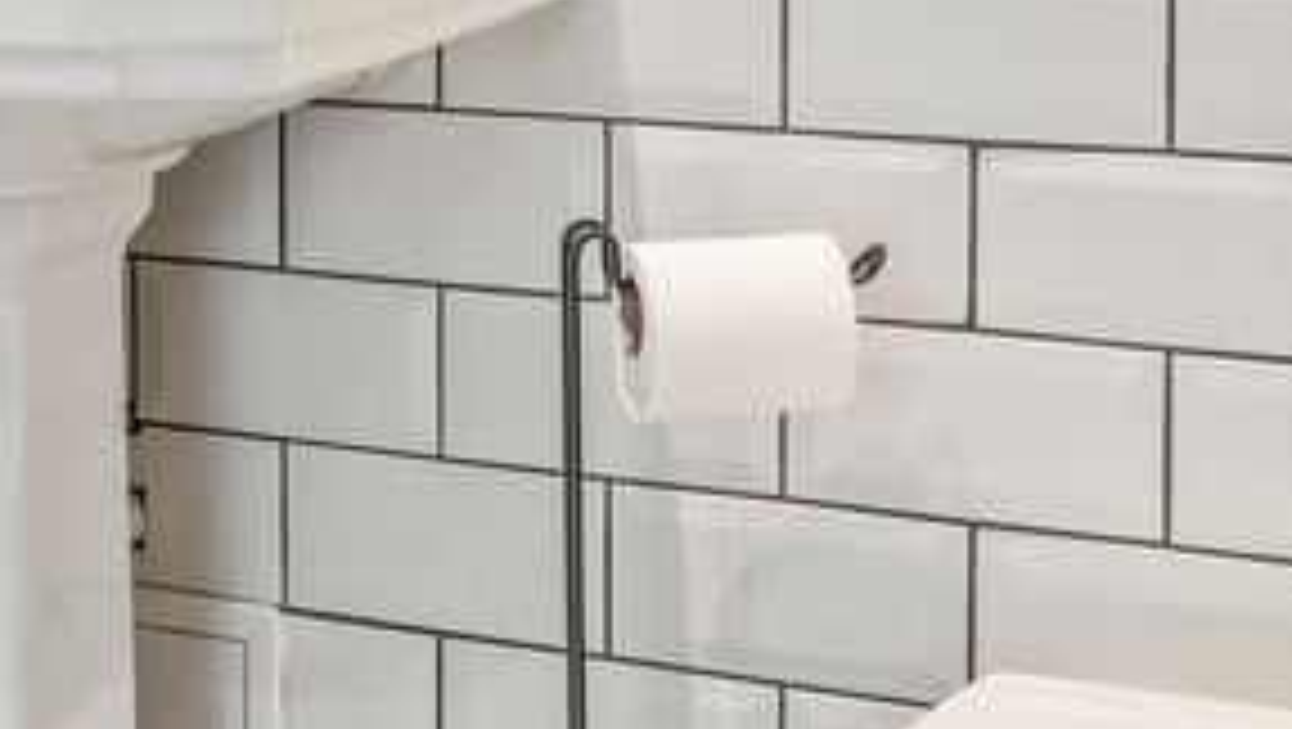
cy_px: -227
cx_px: 351
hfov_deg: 29.7
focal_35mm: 70
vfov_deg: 16.3
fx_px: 2400
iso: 250
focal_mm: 16
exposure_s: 2.5
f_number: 9
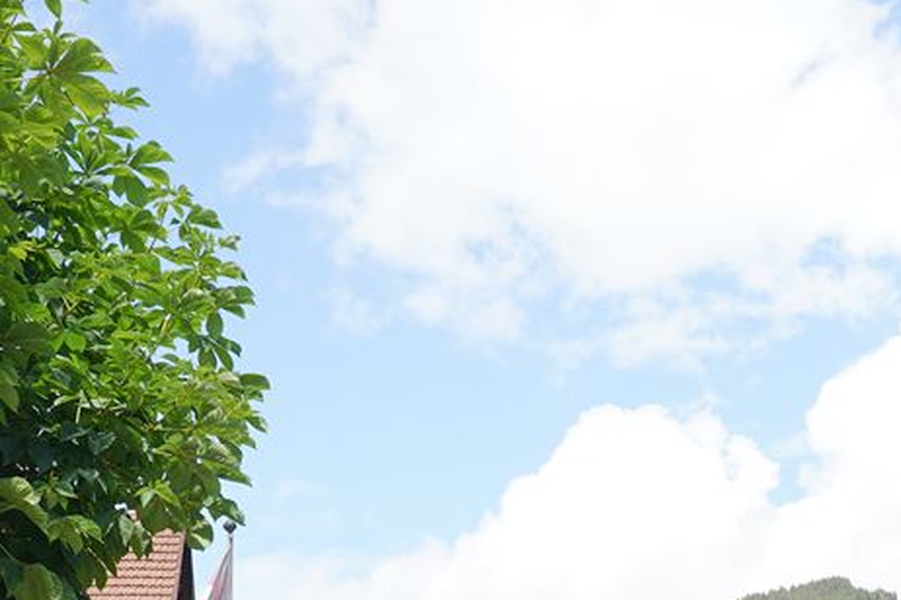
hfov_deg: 19.5
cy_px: 1015
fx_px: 2603
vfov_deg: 12.3
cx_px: 671
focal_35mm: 104
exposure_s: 1/100
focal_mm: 24
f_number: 9
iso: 100
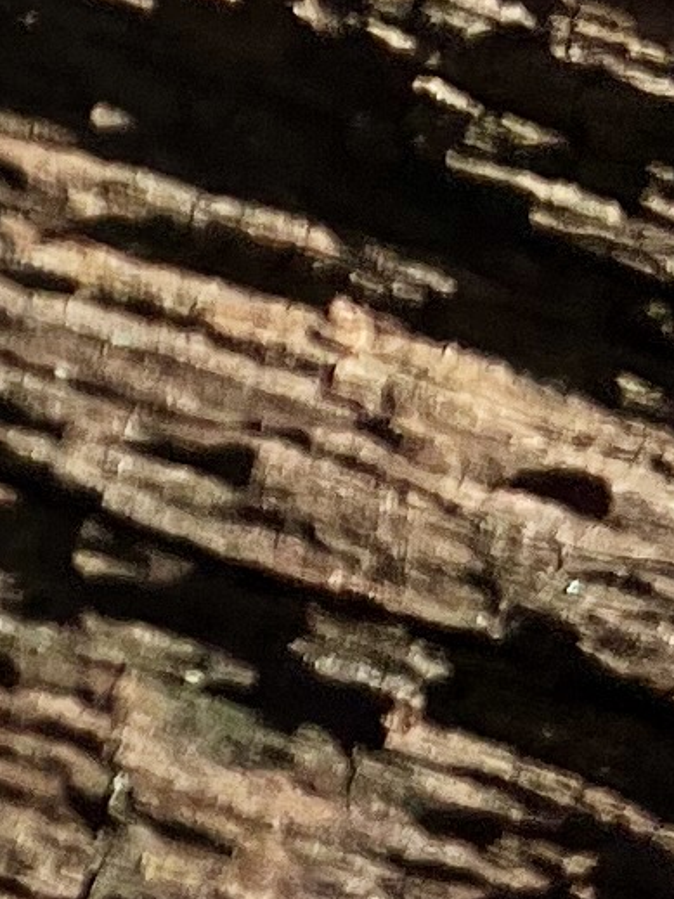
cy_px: 353
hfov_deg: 6.4
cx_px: -1691
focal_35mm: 202
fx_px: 5246
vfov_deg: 9.8
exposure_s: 1/3460
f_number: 1.5
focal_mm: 5.7
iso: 50
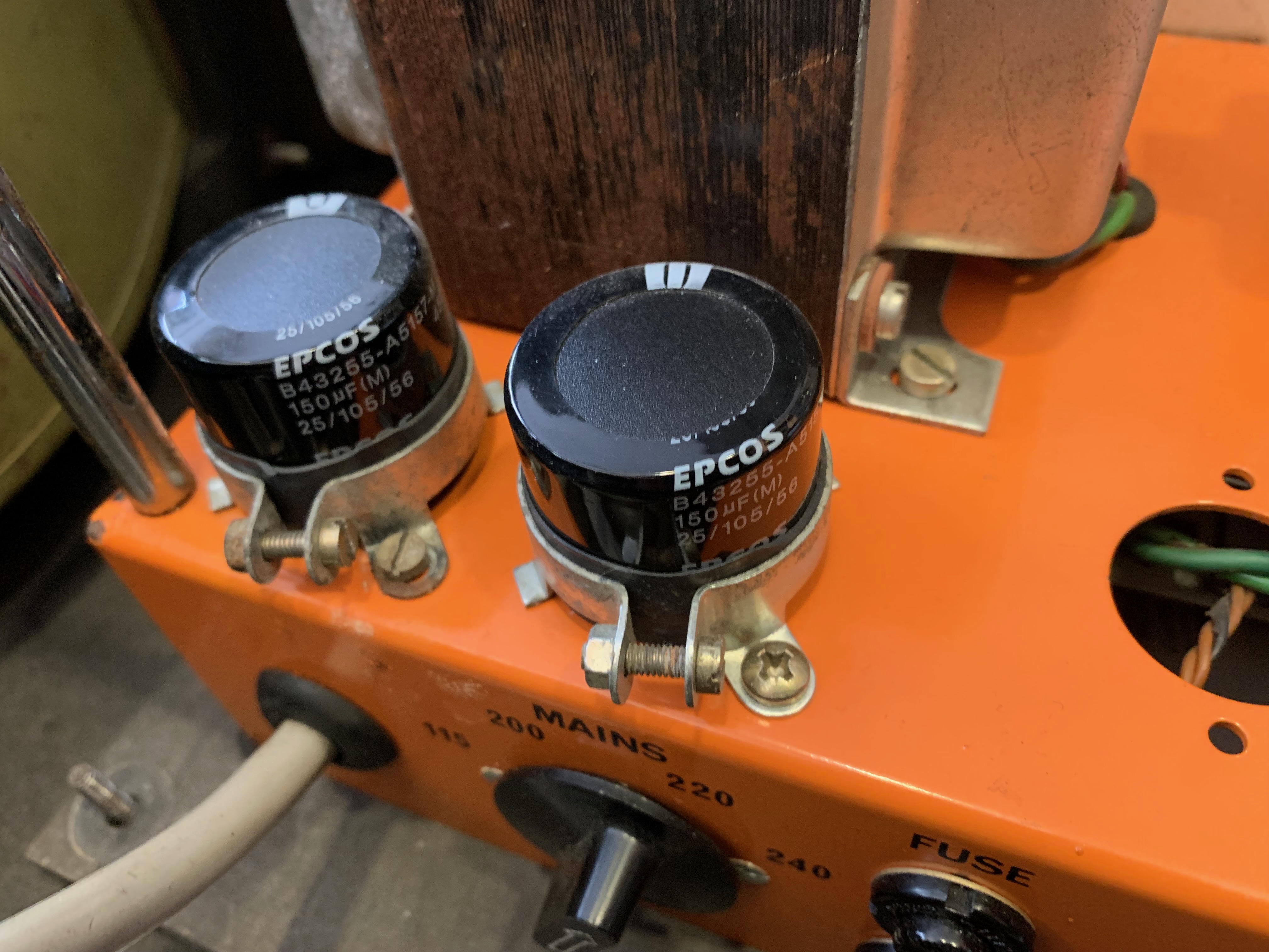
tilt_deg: -47.2
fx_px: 953
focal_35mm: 26
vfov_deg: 53.1
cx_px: 634
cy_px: 476
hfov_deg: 67.3
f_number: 1.8
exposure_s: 1/25
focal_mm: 4.25
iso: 400
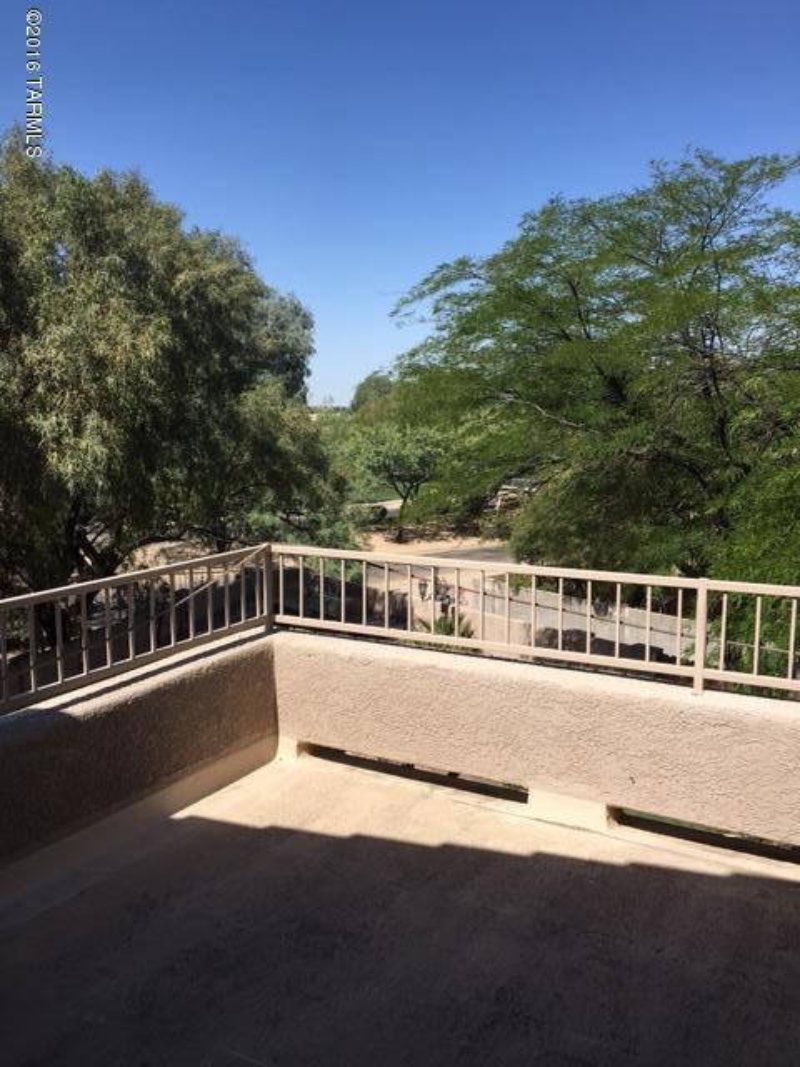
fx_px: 894
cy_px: 534
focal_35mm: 29
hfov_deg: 48.2
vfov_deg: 61.7
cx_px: 400
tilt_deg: -6.7
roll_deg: +0.3
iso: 25
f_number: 2.2
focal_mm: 4.15
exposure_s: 1/1672
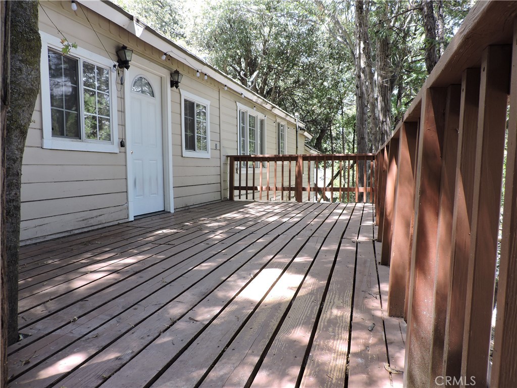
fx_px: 358
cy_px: 194
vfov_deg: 56.8
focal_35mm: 24
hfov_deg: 71.6
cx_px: 258
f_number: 3
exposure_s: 1/80
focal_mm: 4.3
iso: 100
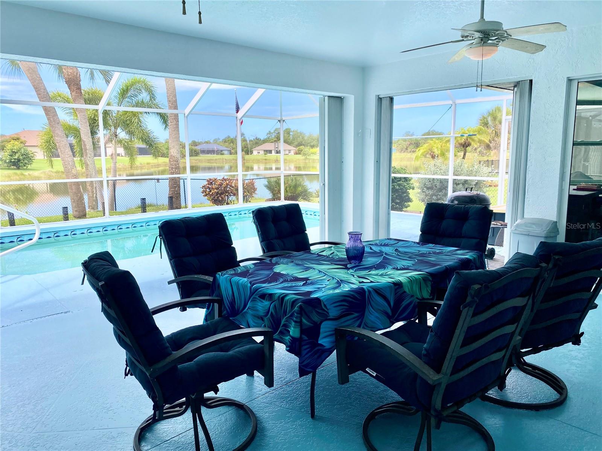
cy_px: 226
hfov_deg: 67.3
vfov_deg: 53.1
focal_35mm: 26
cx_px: 301
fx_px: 452
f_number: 1.8
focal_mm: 4.25
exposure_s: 1/805
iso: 32
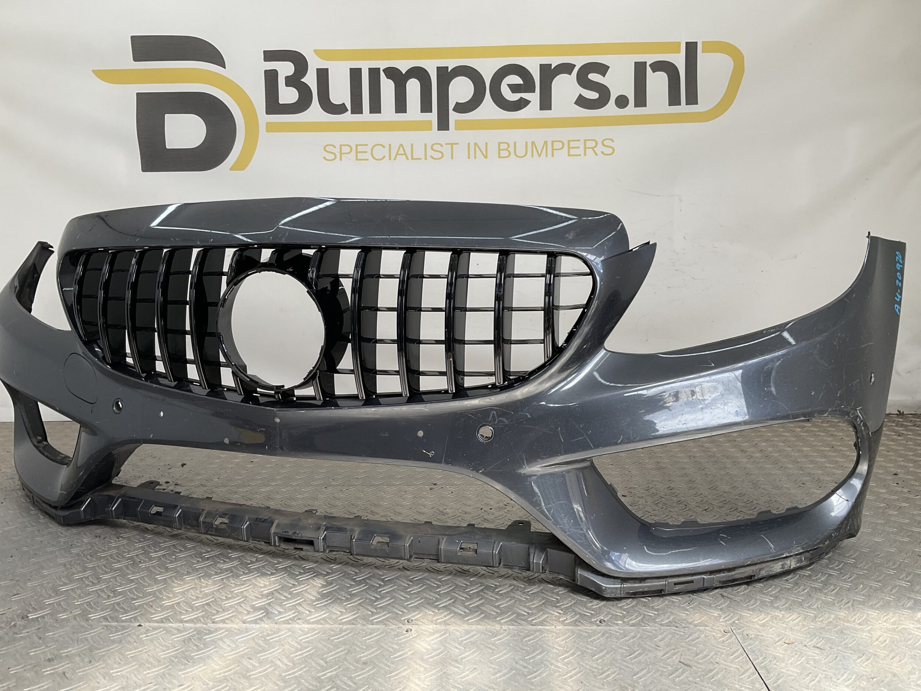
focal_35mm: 30
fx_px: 798
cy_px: 351
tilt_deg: -10.3
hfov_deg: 60.0
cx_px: 463
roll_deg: -0.6
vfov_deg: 46.8
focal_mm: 3
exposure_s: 1/289
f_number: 1.8
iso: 16
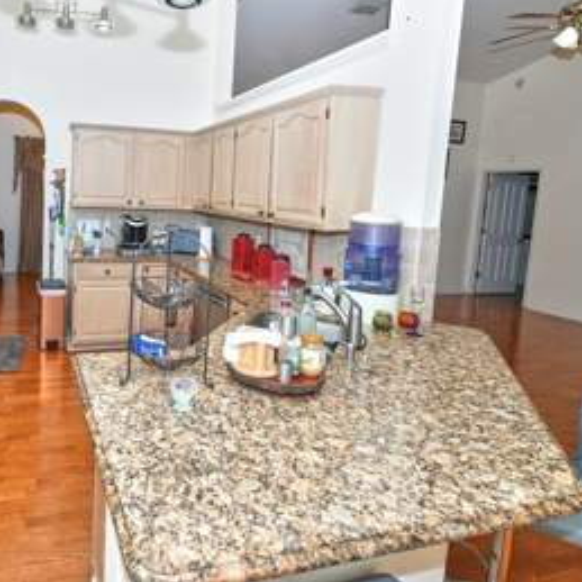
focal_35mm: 22
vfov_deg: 68.8
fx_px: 418
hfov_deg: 64.9
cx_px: 137
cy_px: 226
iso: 400
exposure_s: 1/200
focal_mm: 14
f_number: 4
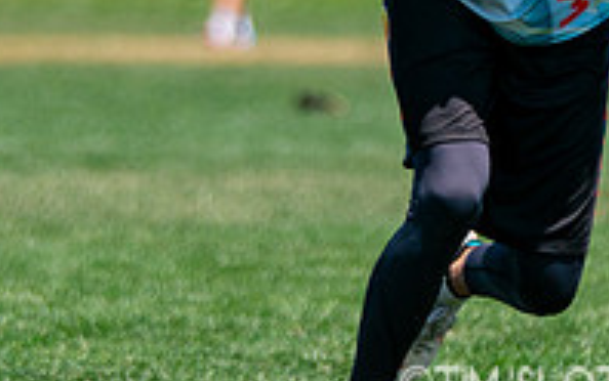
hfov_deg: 2.9
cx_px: 368
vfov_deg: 1.8
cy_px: -27
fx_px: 11874
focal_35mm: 715
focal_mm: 143
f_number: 2.8
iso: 320
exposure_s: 1/6400
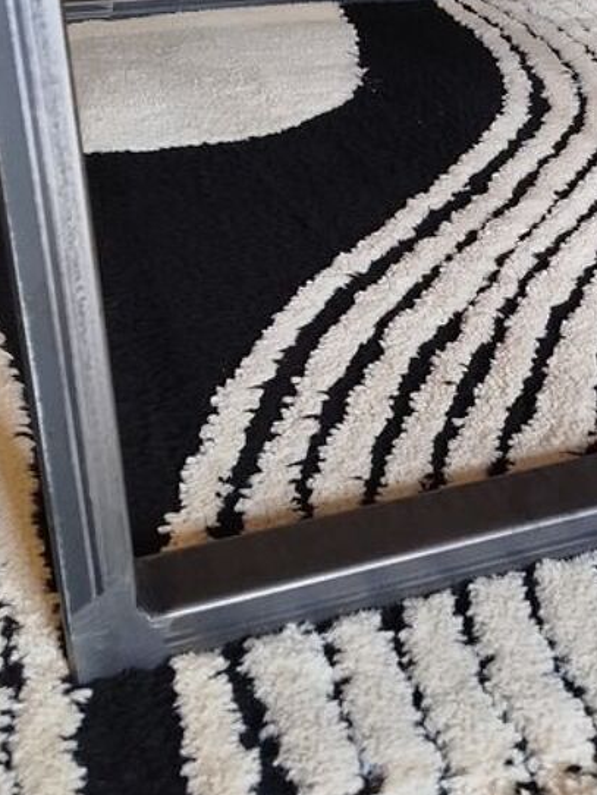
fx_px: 1356
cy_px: 238
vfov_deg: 32.3
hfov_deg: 24.1
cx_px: 541
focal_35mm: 59
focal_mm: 5.31
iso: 500
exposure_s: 1/33
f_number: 1.7
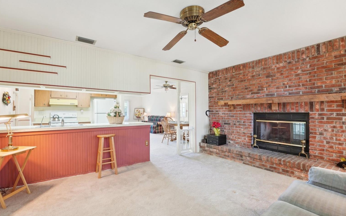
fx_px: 141
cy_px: 114
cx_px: 165
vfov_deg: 74.7
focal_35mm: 15
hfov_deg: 101.4
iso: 200
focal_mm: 14
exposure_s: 1/1.67
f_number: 8
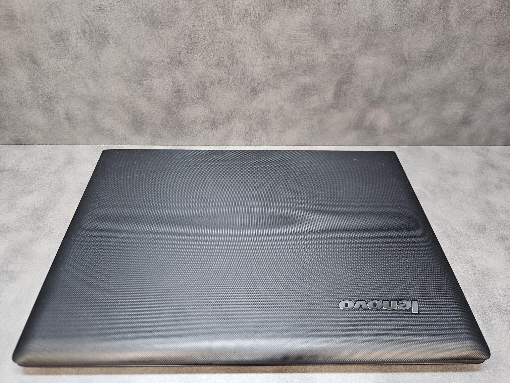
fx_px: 339
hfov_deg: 73.9
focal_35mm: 23
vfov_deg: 58.9
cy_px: 192
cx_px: 255
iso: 250
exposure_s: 1/100
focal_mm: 5.4
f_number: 1.8
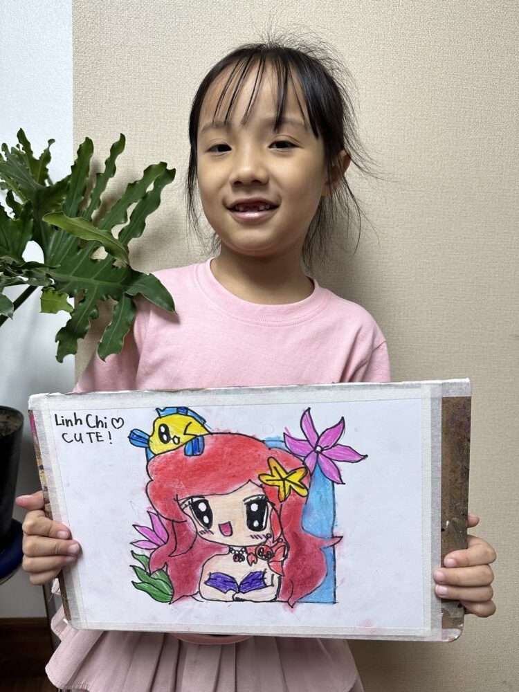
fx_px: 480
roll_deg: -3.9
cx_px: 260
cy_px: 346
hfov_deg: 56.8
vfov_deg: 71.6
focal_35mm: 24
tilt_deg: -7.4
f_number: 1.78
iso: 125
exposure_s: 1/100
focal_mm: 6.86
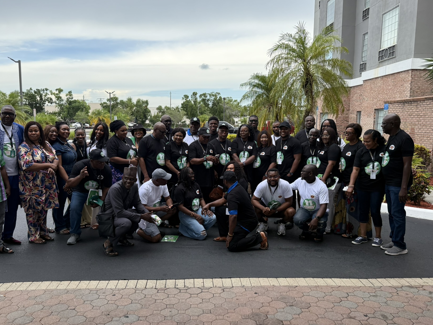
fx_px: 375
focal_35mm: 30
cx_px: 210
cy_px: 170
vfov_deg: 46.8
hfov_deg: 59.9
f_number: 1.78
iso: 100
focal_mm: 6.76
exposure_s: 1/1361
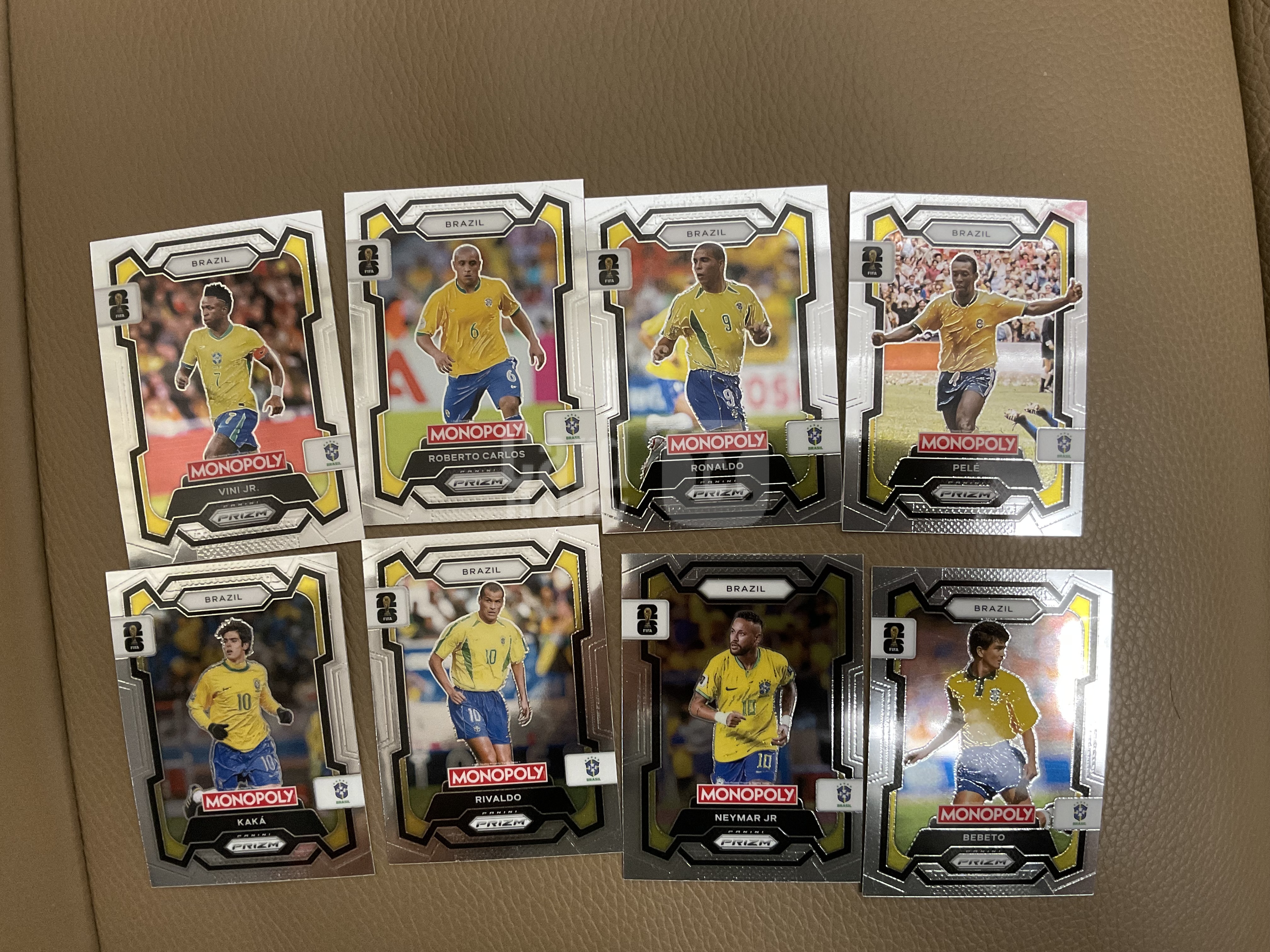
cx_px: 635
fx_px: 1064
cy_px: 476
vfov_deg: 48.2
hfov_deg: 61.7
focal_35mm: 29
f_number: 1.8
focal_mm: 3
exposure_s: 1/60
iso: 200
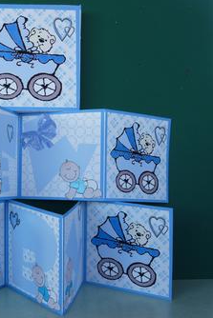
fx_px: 559
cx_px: 2
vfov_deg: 31.9
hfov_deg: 20.9
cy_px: 159
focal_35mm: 63
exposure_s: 1/50
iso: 80
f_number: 3.7
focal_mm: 7.3
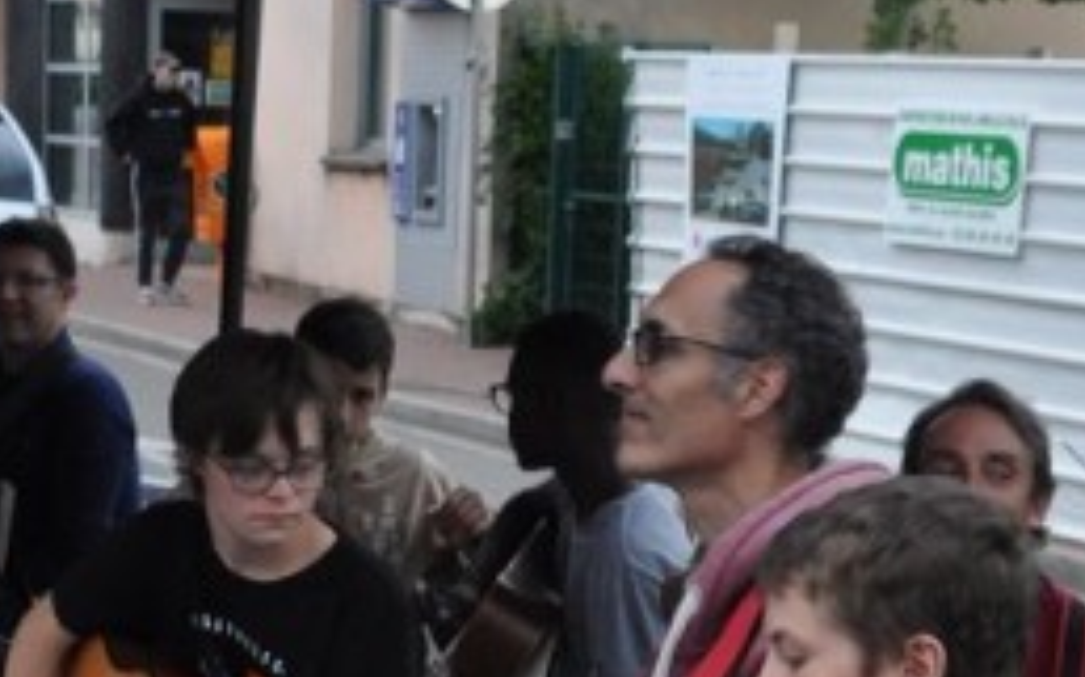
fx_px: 3695
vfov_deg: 10.0
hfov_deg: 16.7
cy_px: 1156
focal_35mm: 125
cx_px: 629
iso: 450
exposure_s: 1/60
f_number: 4
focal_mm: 22
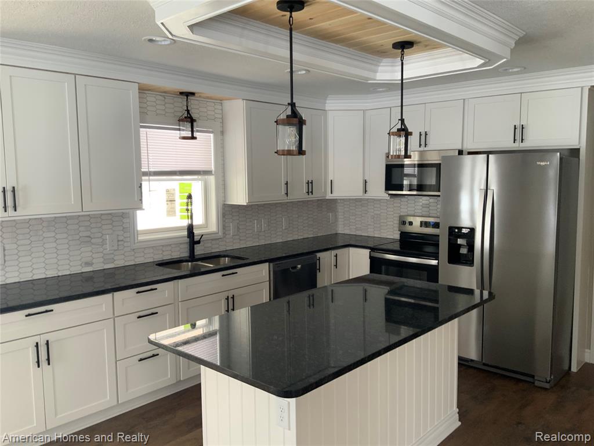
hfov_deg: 61.7
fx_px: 498
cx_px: 297
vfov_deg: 48.2
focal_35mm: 29
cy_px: 223
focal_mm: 3
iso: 40
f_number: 1.8
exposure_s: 1/60
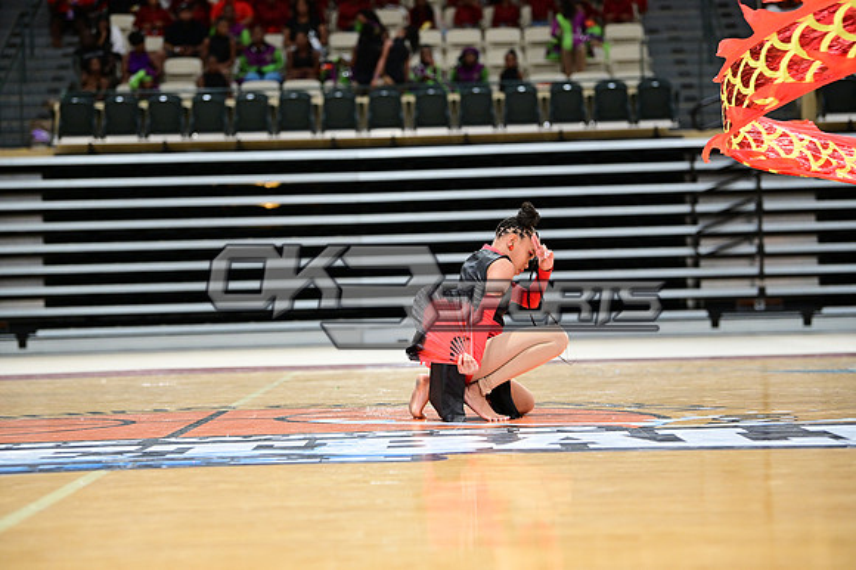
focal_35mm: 110
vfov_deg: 12.4
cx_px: 428
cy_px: 285
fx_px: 2614
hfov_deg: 18.6
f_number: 3.2
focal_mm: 110
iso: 6400
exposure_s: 1/1000
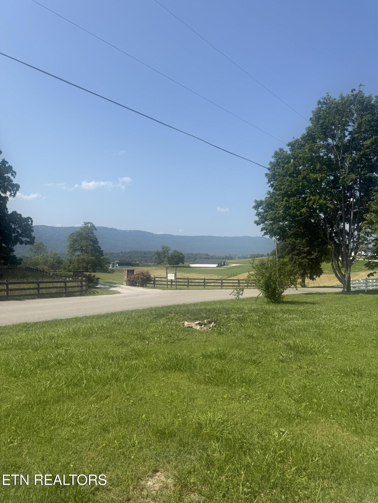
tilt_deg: +1.5
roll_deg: +0.7
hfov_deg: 56.8
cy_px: 252
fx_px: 349
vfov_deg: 71.6
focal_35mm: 24
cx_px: 189
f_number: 1.78
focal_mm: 6.76
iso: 80
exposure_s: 1/5319
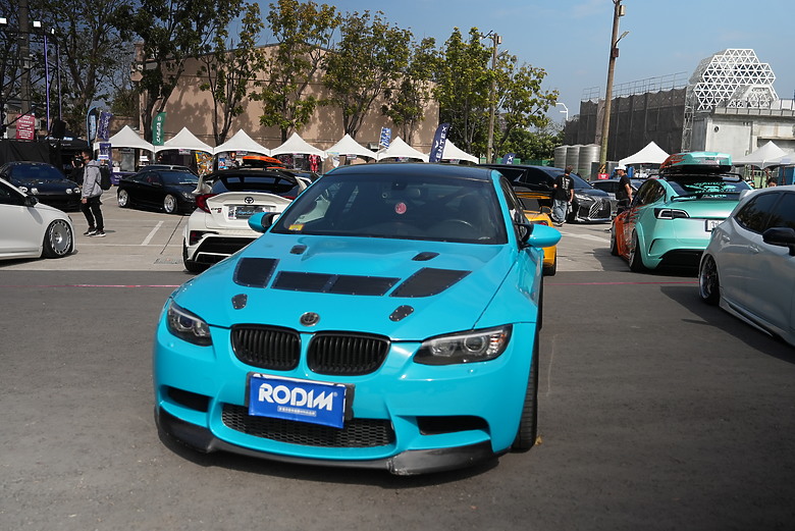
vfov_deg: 40.0
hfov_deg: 57.2
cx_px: 398
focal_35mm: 33
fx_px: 729
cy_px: 266
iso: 1000
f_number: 4
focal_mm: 33
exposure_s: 1/160
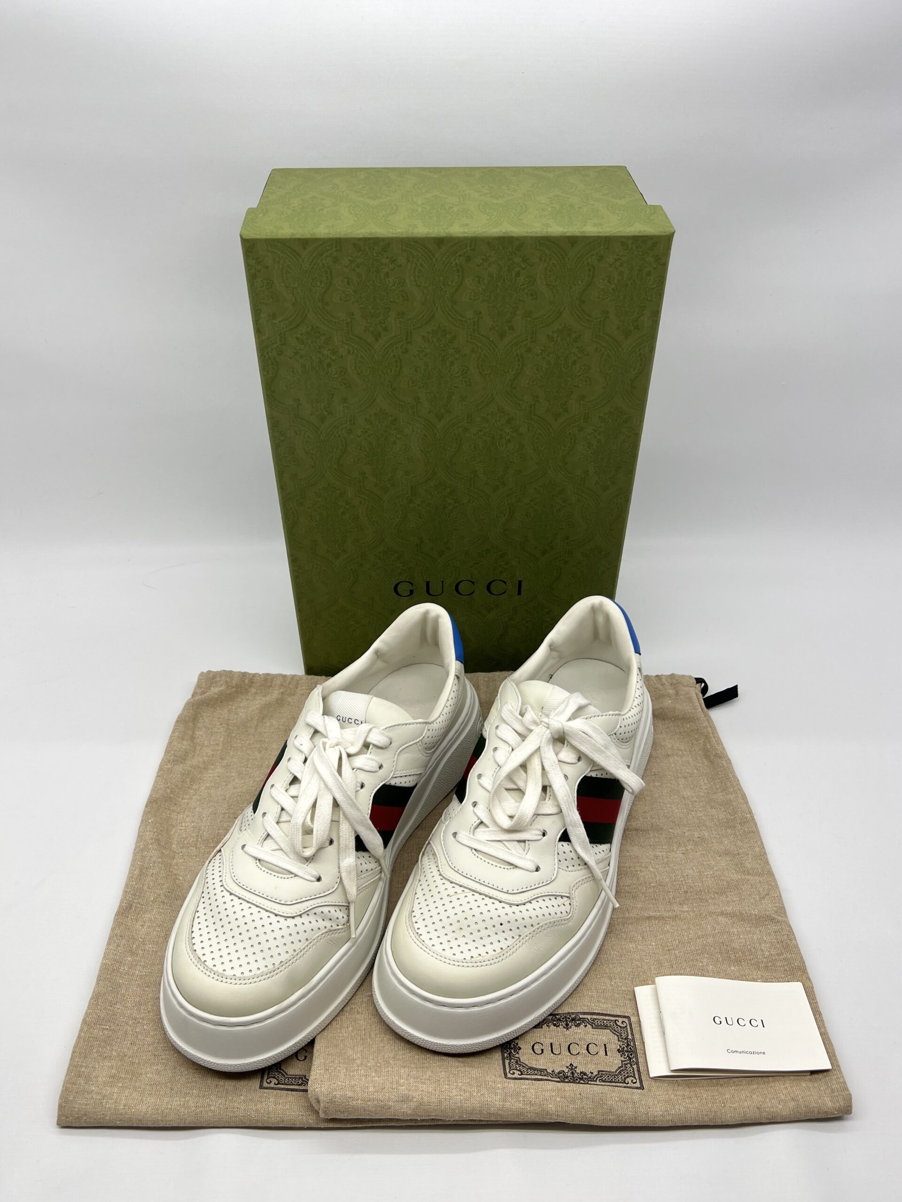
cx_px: 451
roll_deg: -1.5
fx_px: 903
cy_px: 601
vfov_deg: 67.3
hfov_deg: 53.1
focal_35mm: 26
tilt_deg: -37.3
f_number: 1.5
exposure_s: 1/172
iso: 40
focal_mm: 5.7
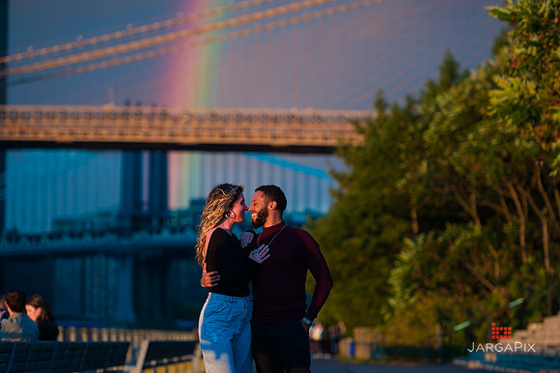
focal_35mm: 145
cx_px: 280
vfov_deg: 9.5
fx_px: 2254
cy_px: 186
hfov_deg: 14.2
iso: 200
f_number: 3.2
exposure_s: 1/320
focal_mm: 145
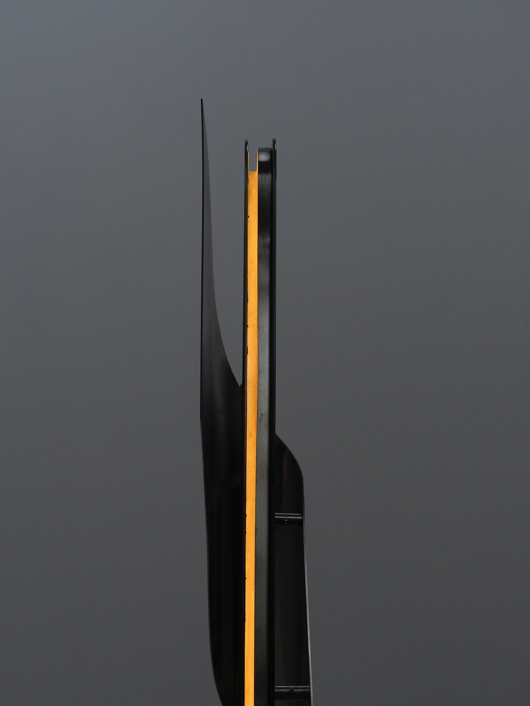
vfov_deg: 14.9
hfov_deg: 11.2
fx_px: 2695
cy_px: 353
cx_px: 265
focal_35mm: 132
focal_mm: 66
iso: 500
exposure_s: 1/160
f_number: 7.1
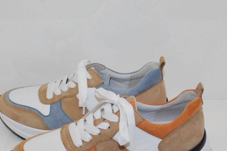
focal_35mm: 62
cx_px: 107
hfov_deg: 32.4
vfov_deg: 21.7
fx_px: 391
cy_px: 115
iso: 1600
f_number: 14
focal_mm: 24
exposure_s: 1/200
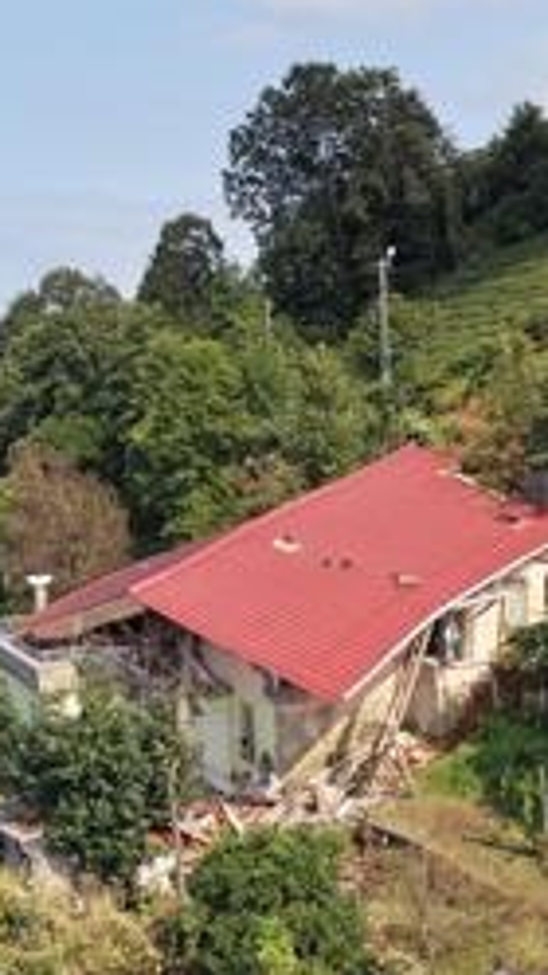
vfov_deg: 41.5
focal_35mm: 49
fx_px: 1266
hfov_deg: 24.1
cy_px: 662
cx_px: 434
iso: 290
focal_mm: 8.67
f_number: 1.8
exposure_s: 1/4000
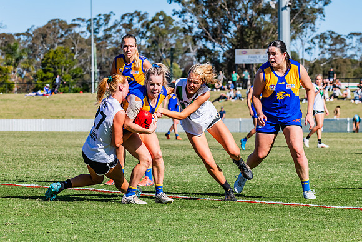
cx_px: 158
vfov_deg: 7.2
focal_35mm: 192
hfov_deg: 10.7
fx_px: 1931
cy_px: 121
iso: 640
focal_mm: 170
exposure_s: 1/1250
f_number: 11
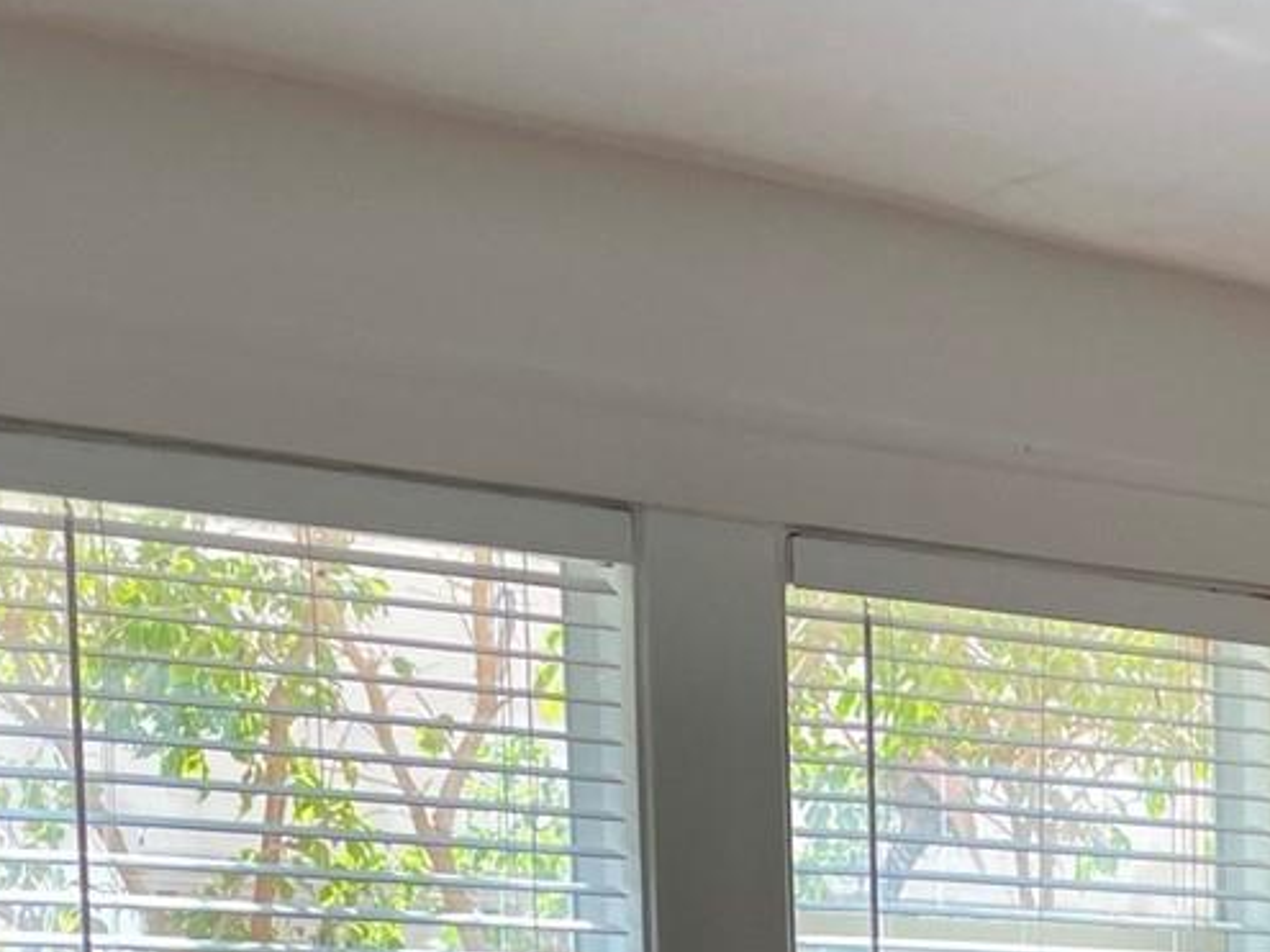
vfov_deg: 16.1
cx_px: 1401
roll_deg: +0.7
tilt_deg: -2.9
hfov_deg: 22.0
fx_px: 3081
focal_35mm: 84
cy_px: 1424
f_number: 1.6
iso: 32
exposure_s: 1/301
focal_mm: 4.2
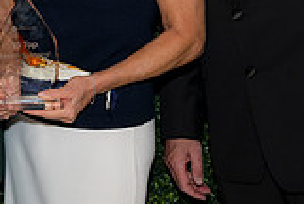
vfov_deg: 8.9
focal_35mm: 151
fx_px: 1277
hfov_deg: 13.5
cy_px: -97
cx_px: 34
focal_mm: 42
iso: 500
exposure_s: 1/160
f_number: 5
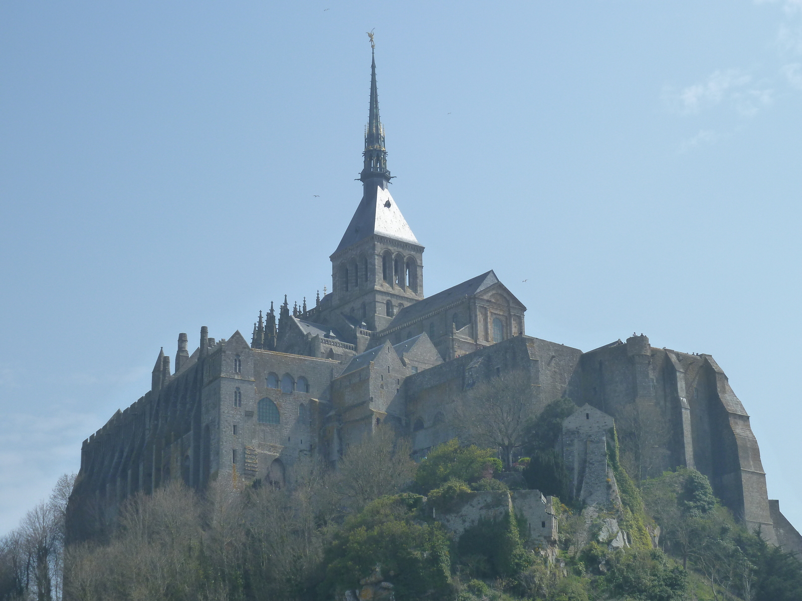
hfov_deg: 27.0
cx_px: 401
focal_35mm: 72
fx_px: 1668
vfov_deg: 20.4
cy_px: 300
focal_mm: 11.9
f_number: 5.6
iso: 125
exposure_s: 1/400
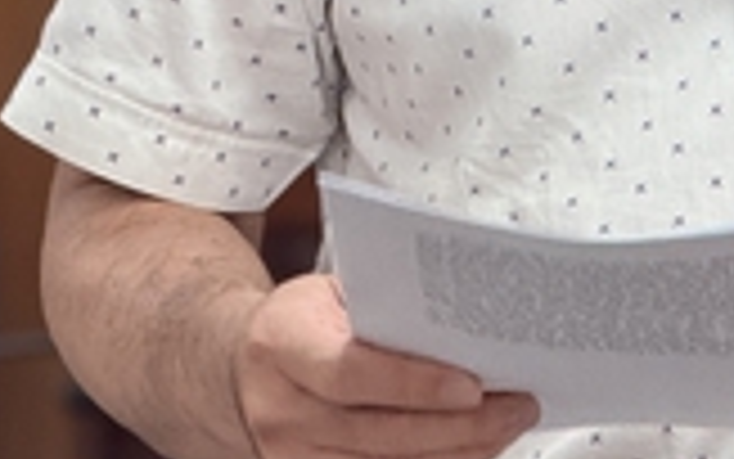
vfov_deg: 2.6
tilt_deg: -0.5
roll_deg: -0.7
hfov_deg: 4.2
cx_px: 856
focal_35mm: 500
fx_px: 10005
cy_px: -562
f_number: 2.8
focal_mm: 15.66
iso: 160
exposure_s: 1/100
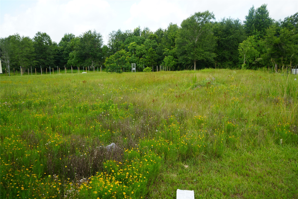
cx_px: 149
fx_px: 240
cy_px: 100
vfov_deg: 45.0
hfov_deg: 63.7
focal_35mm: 29
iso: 100
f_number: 6.3
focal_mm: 29
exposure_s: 1/100
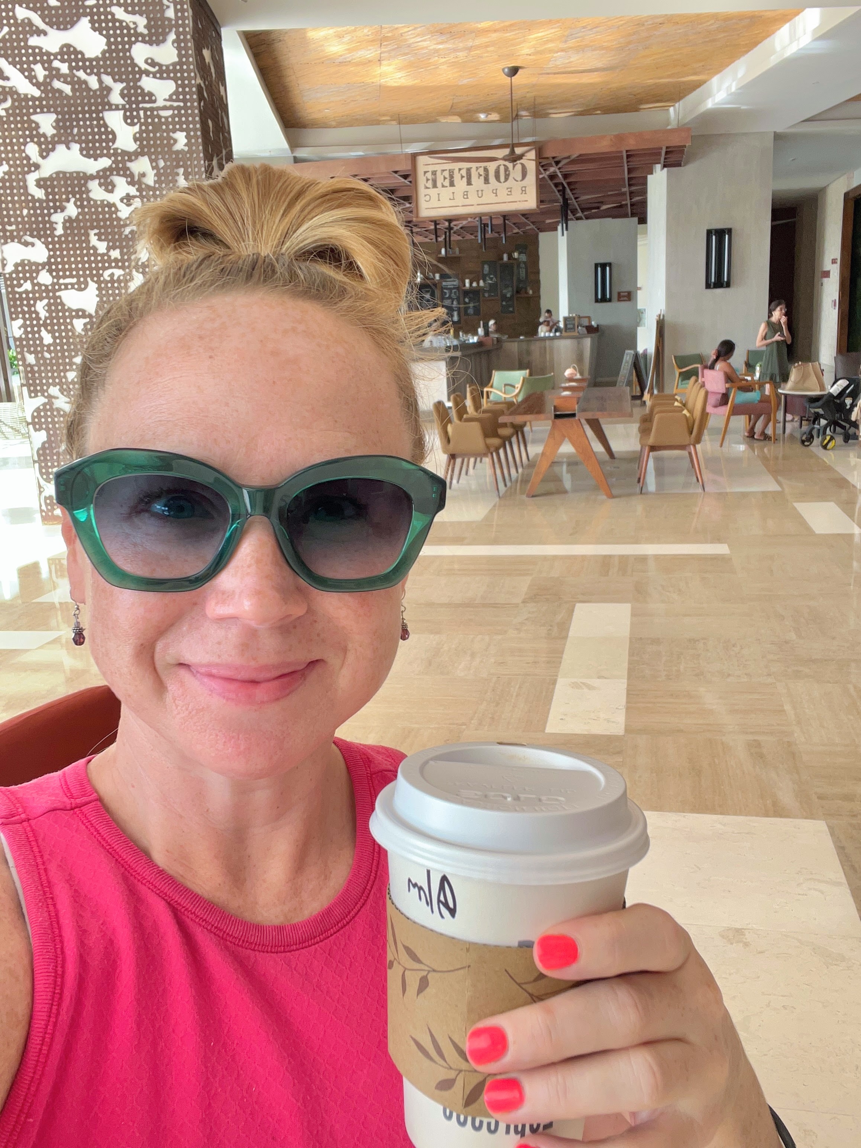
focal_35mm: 30
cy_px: 574
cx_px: 430
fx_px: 995
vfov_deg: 60.0
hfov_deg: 46.8
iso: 40
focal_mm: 2.71
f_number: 2.2
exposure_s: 1/121
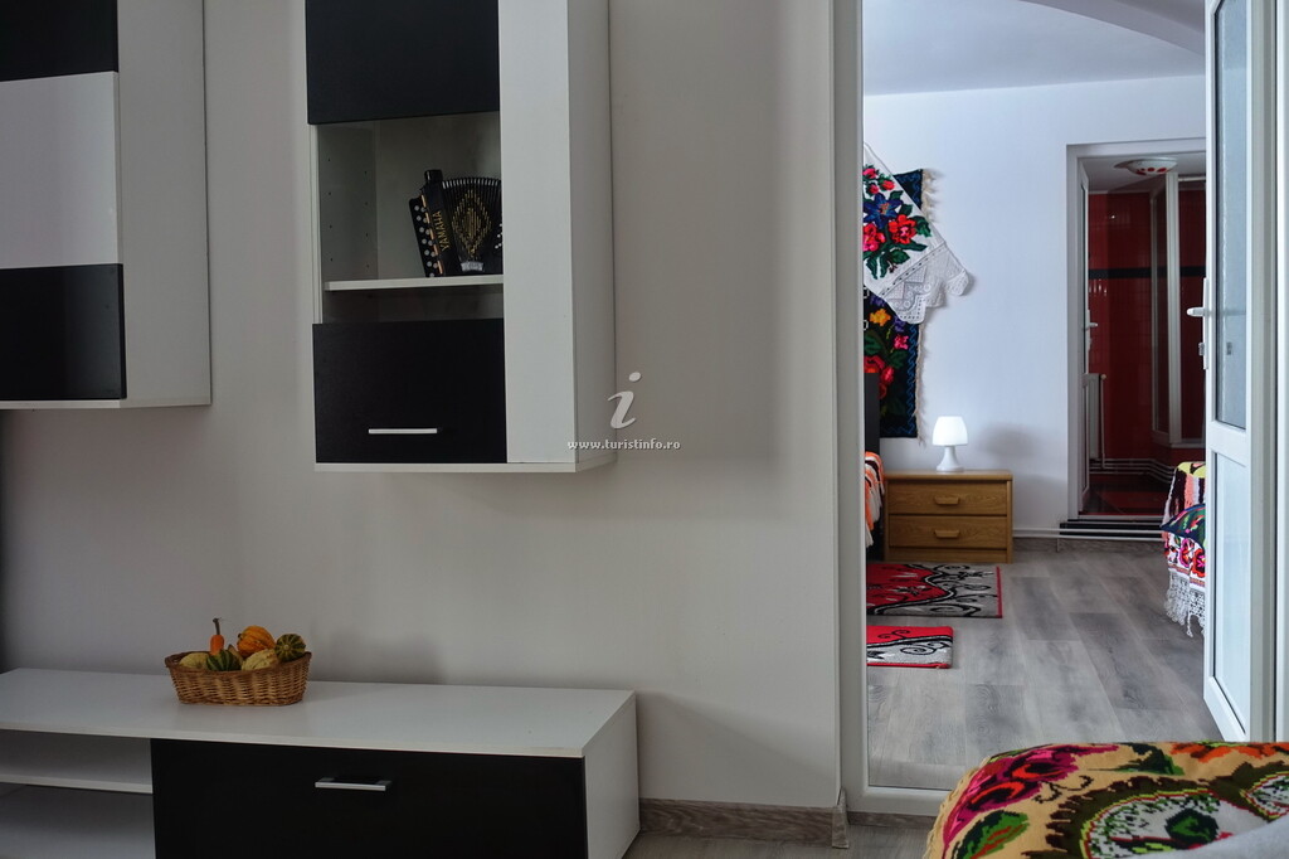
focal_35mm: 35
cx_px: 644
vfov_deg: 37.8
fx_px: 1253
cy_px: 430
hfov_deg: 54.4
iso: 320
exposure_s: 1/40
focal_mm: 12.99
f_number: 2.8
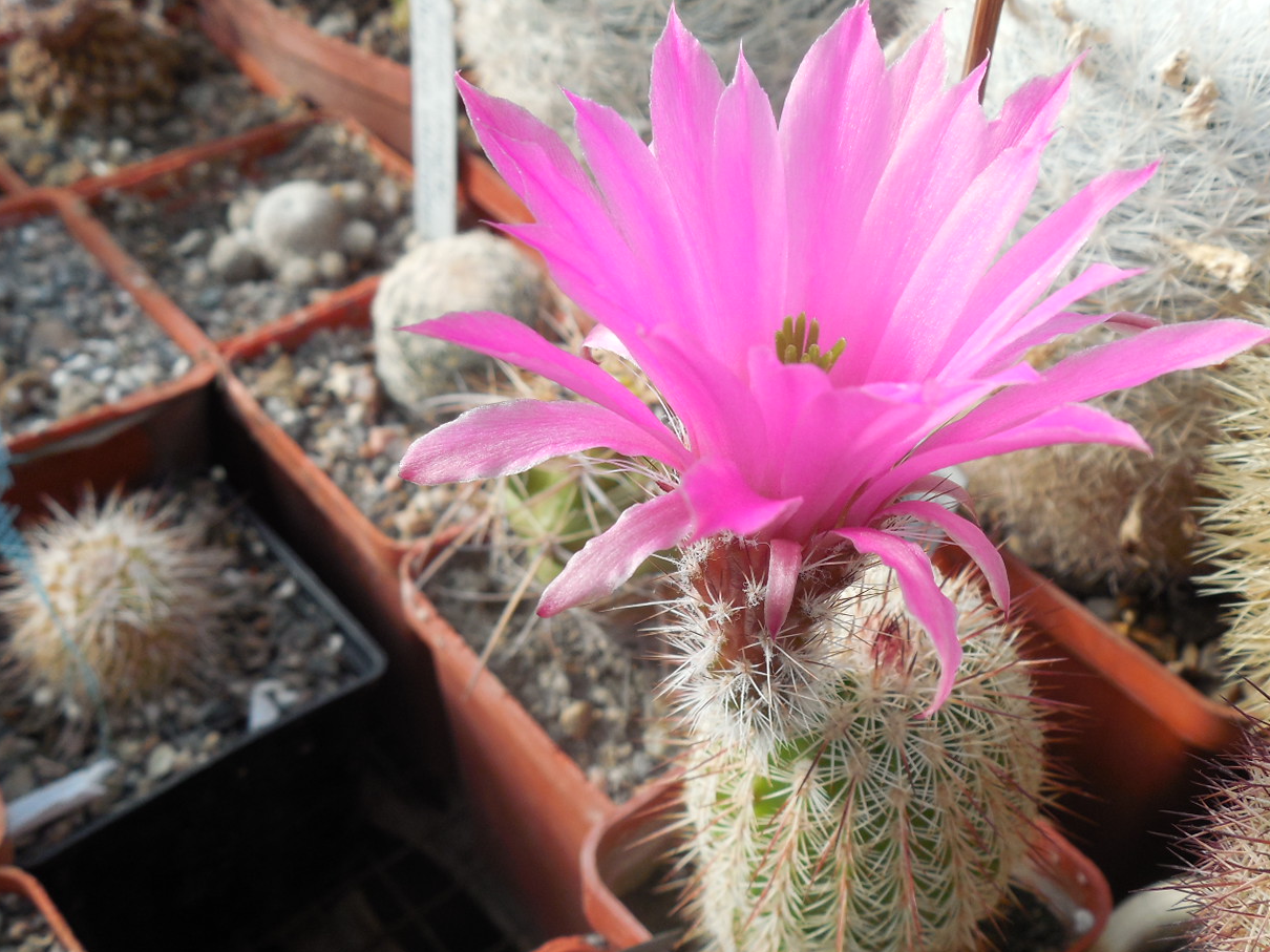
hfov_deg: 45.8
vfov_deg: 35.1
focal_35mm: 41
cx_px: 666
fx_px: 1504
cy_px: 536
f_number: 3.6
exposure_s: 1/320
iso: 125
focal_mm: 5.6
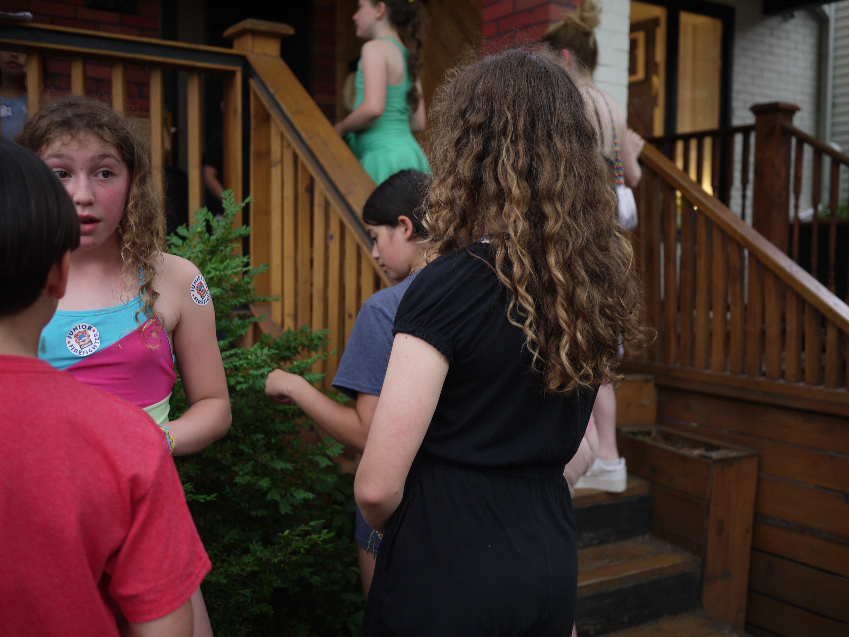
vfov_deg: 36.0
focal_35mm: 40
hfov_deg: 46.8
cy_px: 318
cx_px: 424
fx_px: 981
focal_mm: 20
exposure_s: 1/125
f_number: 1.7
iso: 125
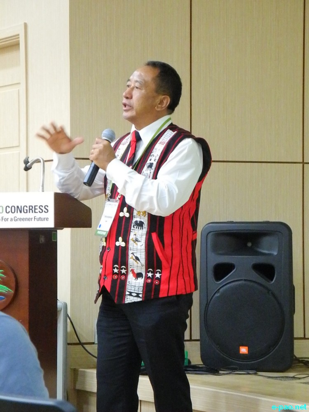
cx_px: 154
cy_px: 206
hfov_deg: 12.5
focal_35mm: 119
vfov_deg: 16.6
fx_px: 1416
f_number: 4.5
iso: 3200
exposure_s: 1/30
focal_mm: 25.4
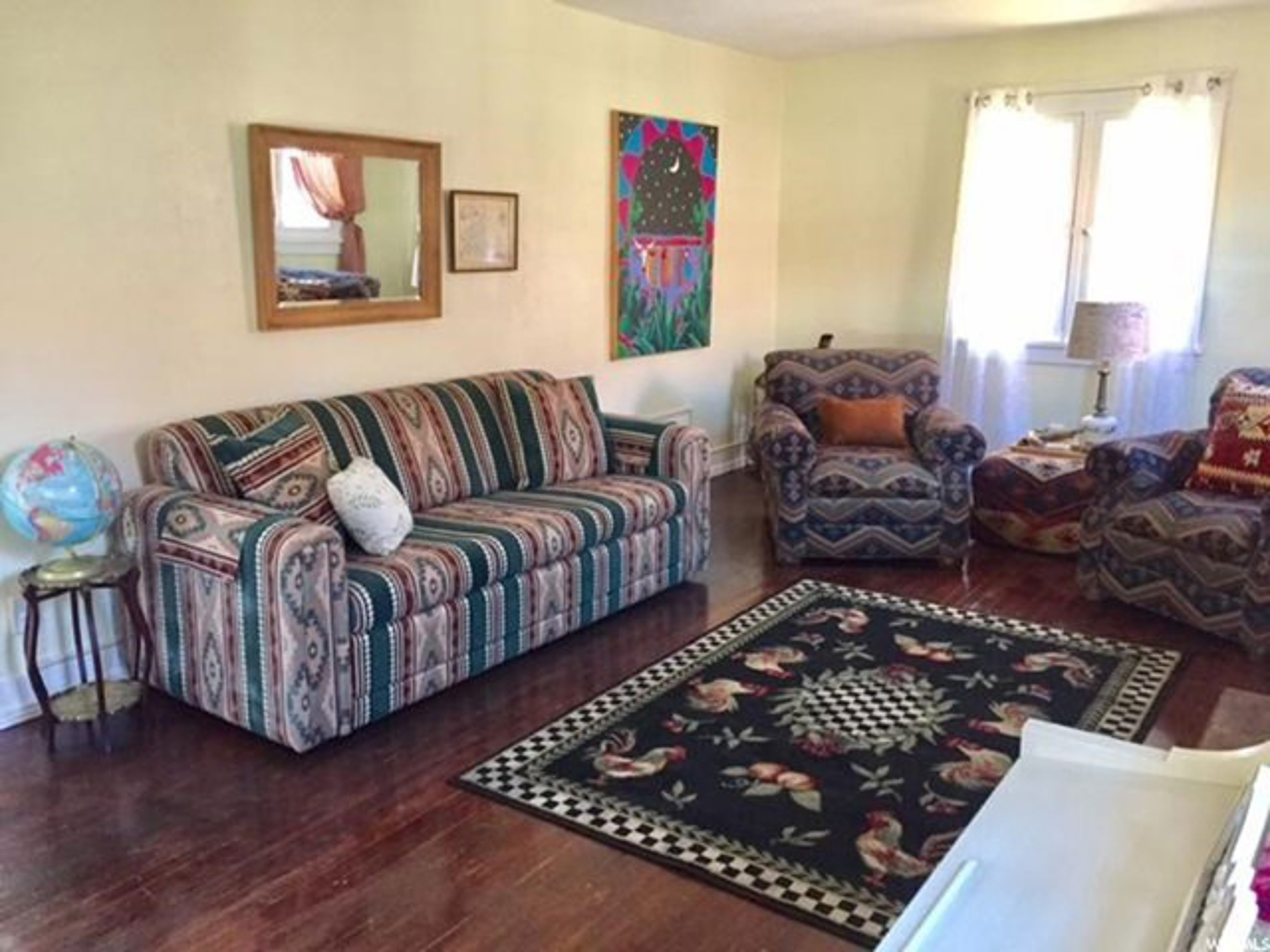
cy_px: 476
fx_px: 1064
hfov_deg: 61.7
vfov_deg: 48.2
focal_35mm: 29
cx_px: 635
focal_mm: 4.15
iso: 250
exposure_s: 1/30
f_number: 2.2
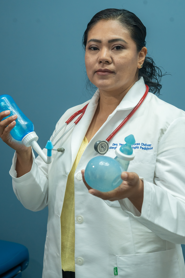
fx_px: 455
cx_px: 86
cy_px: 120
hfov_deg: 23.0
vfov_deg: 33.9
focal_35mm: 59
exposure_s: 1/100
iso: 2000
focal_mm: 50
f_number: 5.6
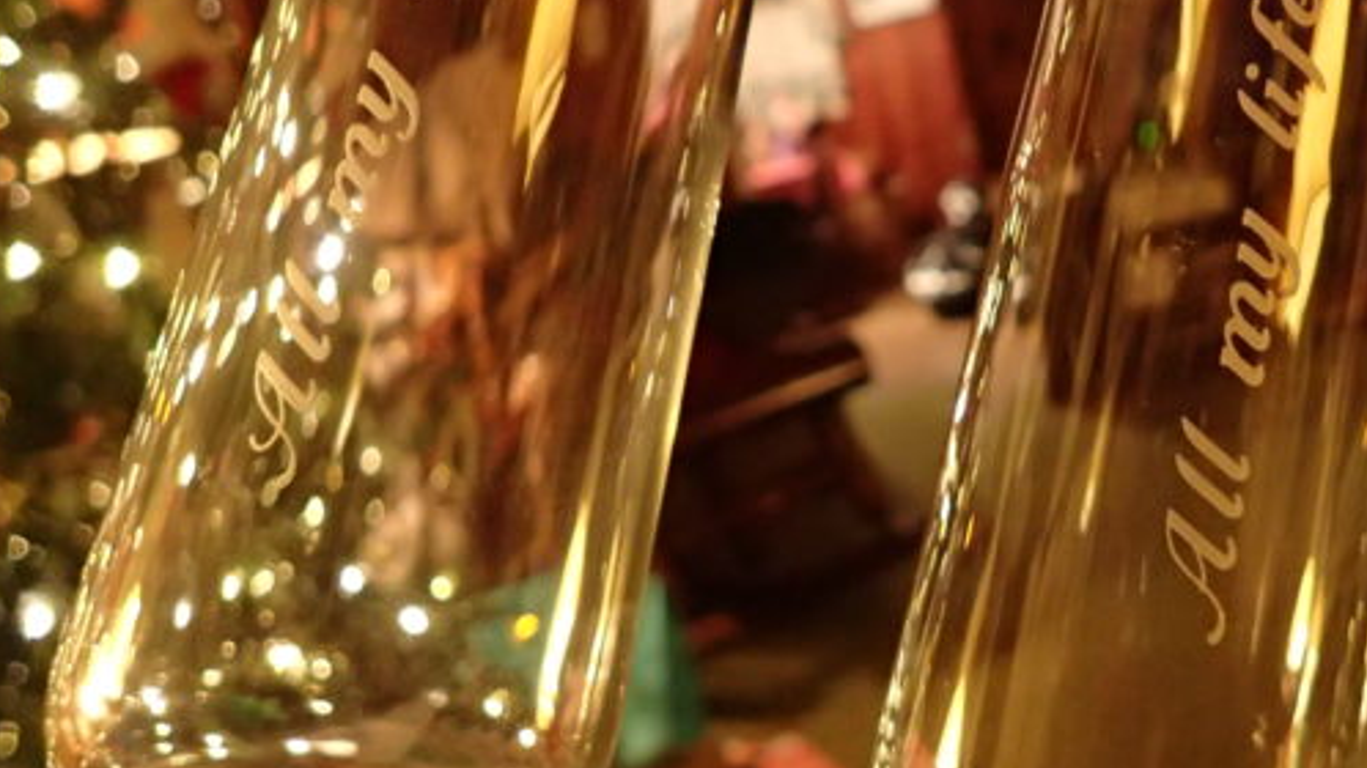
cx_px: 977
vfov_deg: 28.3
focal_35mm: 42
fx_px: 1522
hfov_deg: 47.1
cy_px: 335
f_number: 2
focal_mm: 4.5
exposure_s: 1/30
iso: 1000
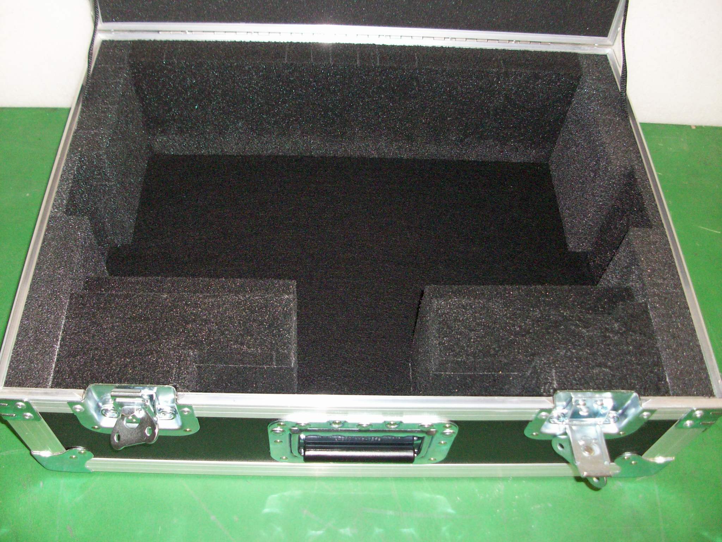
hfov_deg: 54.0
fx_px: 709
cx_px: 361
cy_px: 271
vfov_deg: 41.8
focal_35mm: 34
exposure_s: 1/30
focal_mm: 5.7
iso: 160
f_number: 2.8
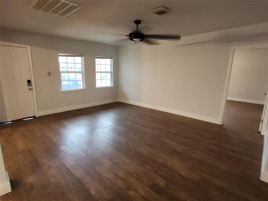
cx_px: 134
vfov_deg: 89.9
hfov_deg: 106.2
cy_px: 100
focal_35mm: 13
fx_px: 101
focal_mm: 2.2
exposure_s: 1/24
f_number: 2.2
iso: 640
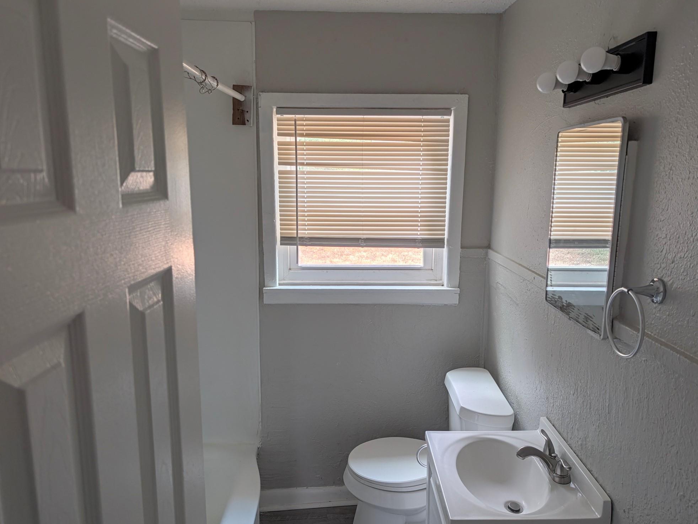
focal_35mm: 25
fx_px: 504
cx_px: 352
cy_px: 259
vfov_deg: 54.9
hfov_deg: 69.4
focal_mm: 6.9
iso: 28
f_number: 1.68
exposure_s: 1/147
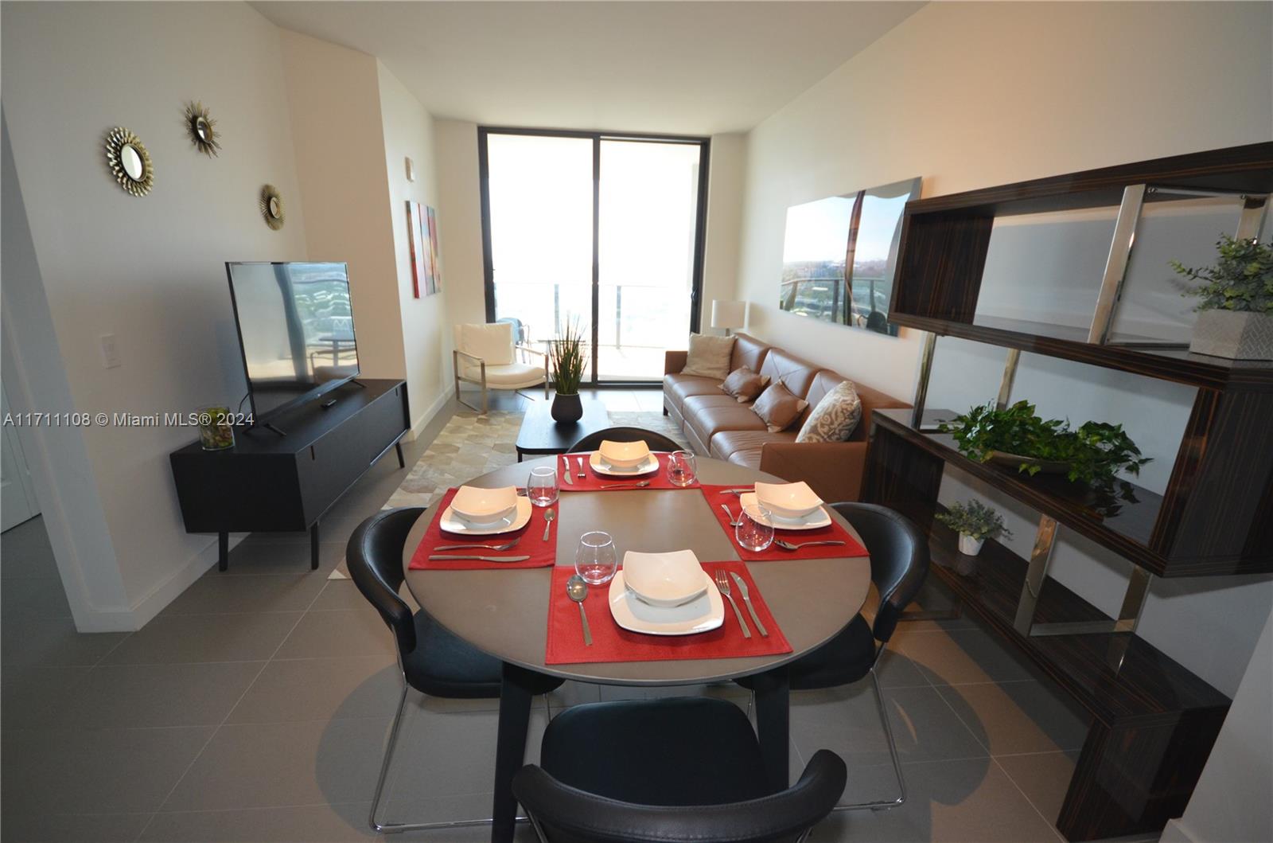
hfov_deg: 100.5
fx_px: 529
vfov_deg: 77.0
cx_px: 636
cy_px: 422
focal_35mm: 15
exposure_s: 1/60
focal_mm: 10
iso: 800
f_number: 4
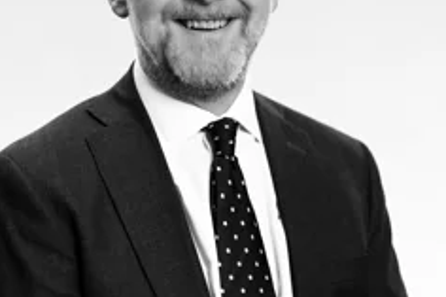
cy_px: 89
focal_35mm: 155
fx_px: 1919
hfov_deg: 13.2
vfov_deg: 8.8
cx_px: 168
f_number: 3.5
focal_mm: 87
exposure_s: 1/160
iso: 500
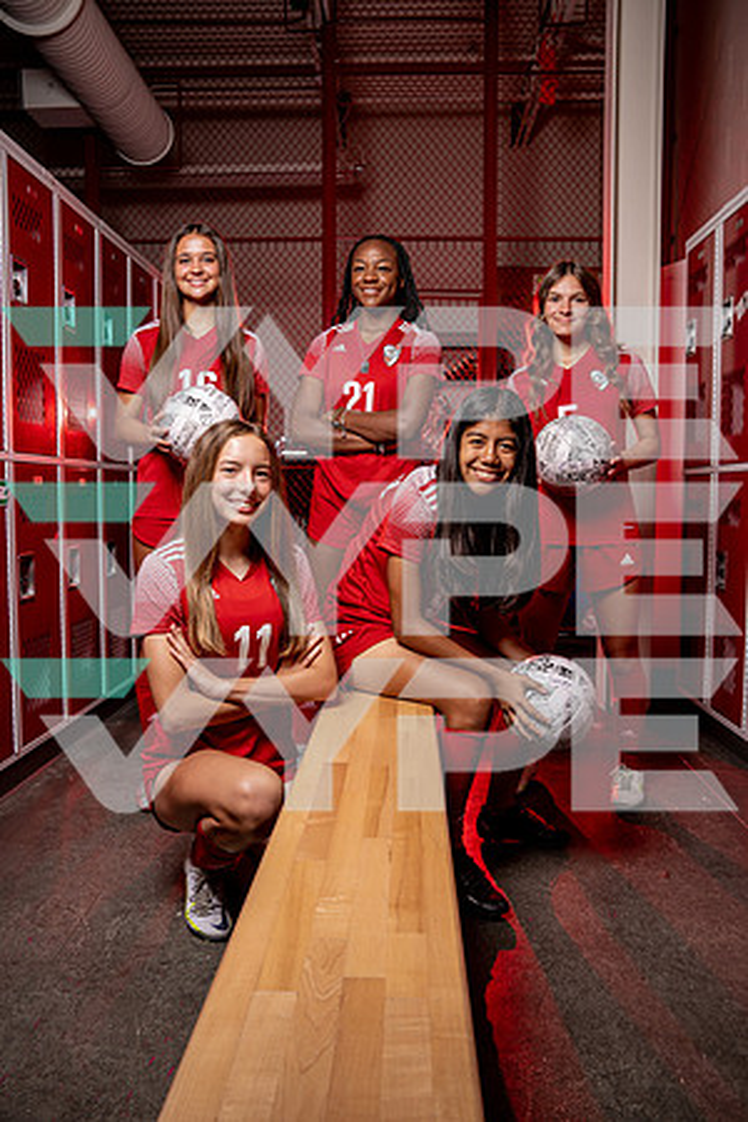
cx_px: 374
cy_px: 561
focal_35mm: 28
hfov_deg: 46.4
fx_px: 873
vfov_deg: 65.5
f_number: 8
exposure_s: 1/250
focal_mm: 28
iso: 100
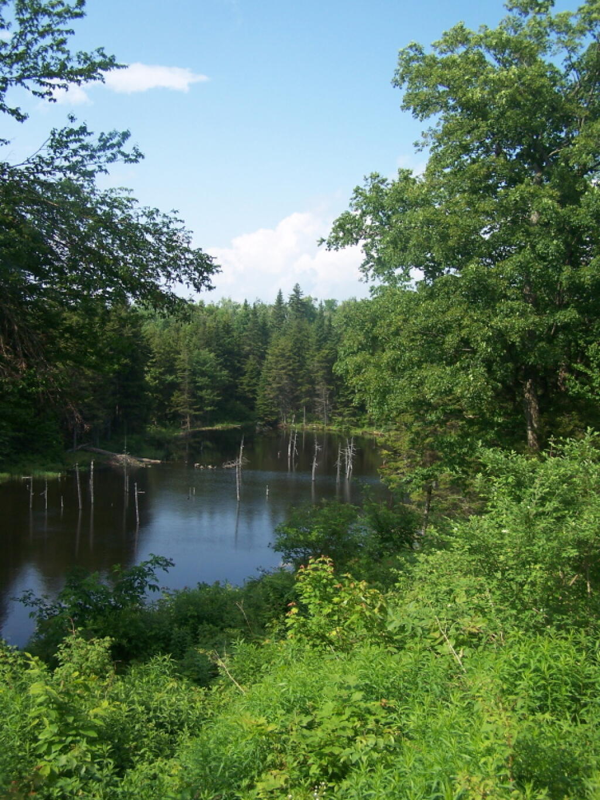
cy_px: 400
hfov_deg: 37.7
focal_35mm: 38
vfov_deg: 49.0
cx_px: 300
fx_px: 878
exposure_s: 1/800
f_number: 2.8
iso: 80
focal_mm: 6.3
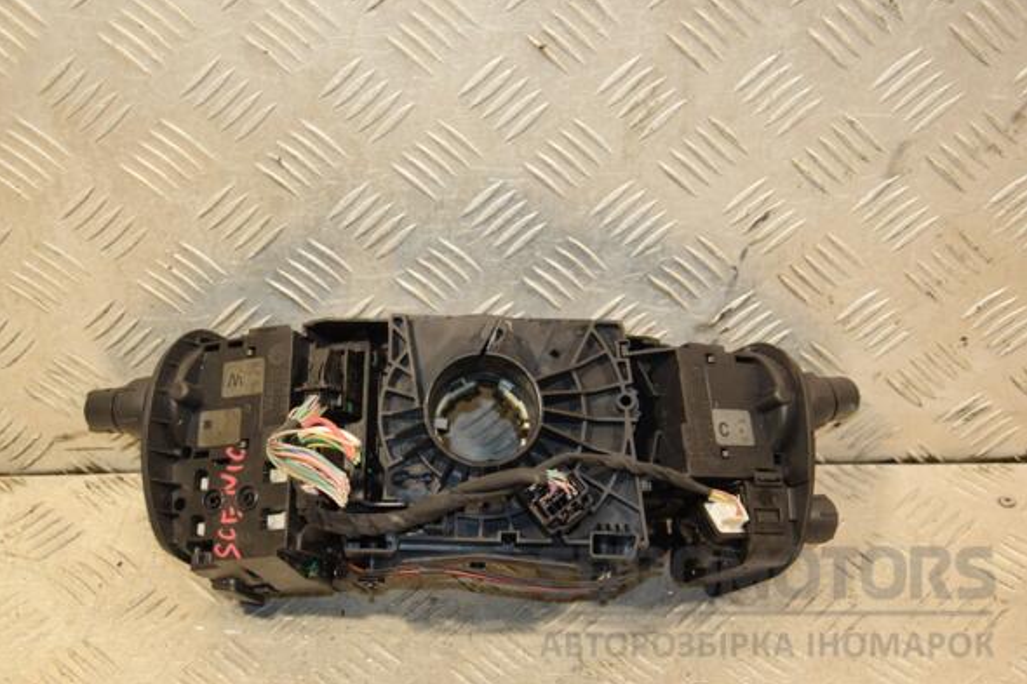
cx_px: 507
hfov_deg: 32.9
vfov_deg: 22.2
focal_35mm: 61
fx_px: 1740
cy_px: 341
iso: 800
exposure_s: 1/100
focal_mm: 40
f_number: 4.8
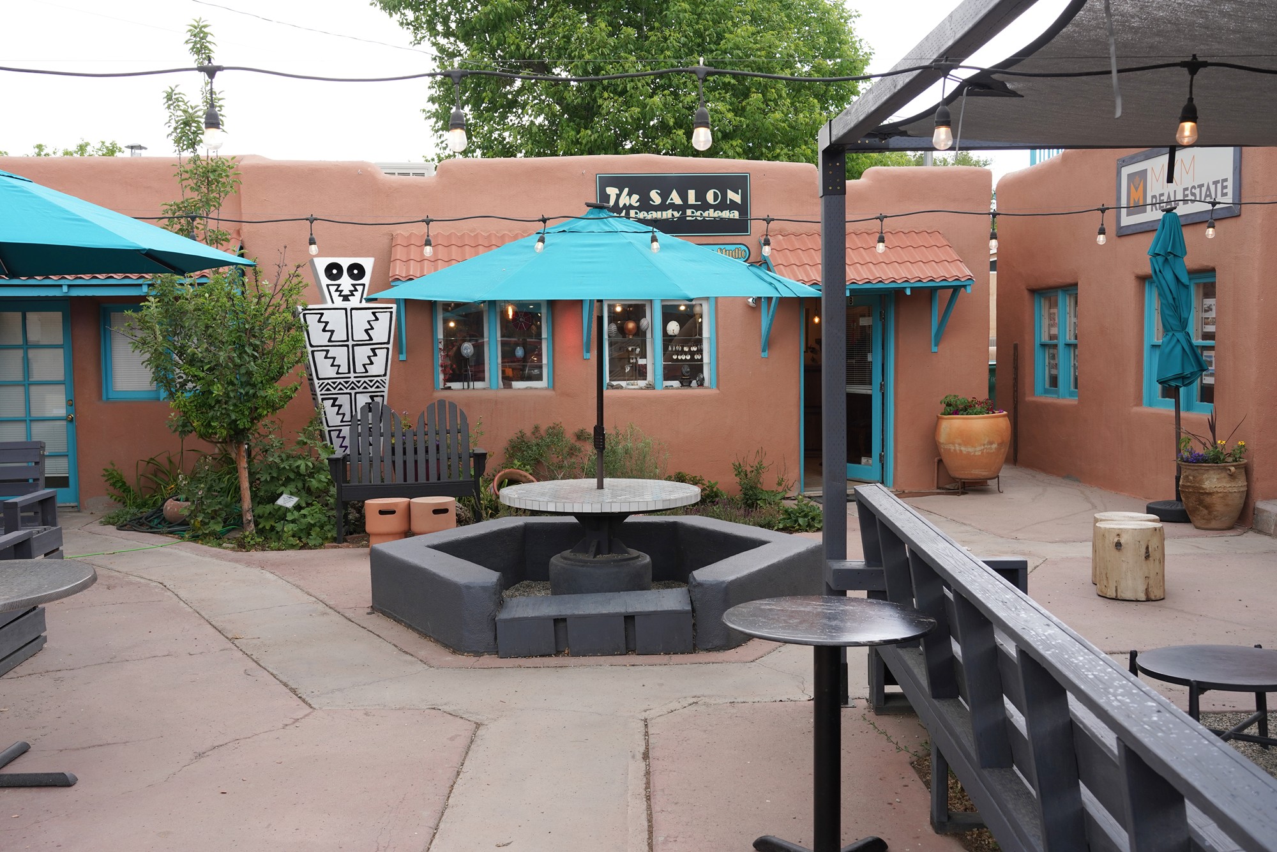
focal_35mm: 34
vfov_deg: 38.9
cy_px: 426
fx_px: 1206
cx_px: 638
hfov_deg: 55.8
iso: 400
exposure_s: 1/100
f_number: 8
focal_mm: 34
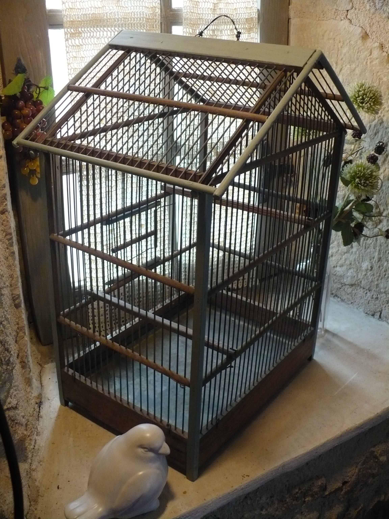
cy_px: 260
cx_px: 194
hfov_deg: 38.7
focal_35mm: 37
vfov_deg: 50.1
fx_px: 554
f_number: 2.8
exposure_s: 1/30
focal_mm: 6.1
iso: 250
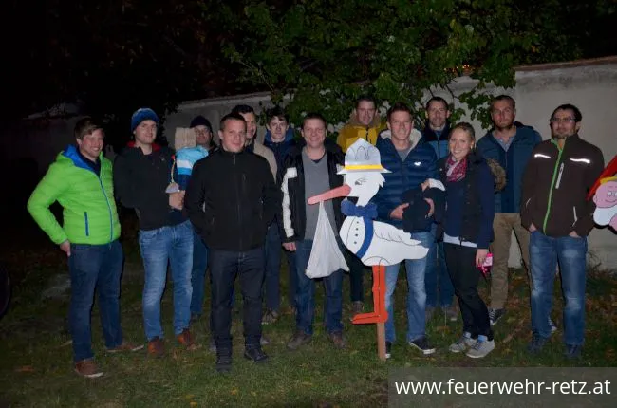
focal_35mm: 32
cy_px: 204
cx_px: 308
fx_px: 539
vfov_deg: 41.5
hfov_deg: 59.6
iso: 3200
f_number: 3.8
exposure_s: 1/60
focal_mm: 21
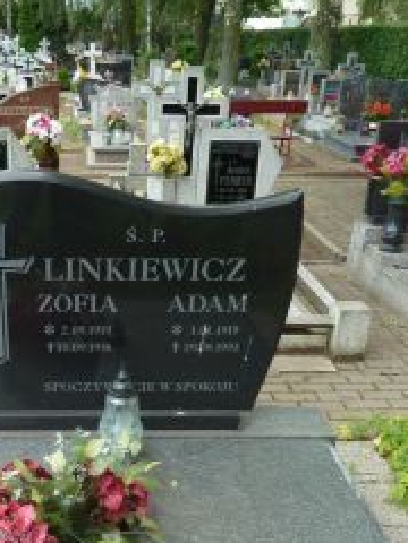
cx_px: 66
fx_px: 786
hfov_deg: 28.3
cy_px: 534
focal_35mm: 50
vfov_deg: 34.9
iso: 80
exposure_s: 1/60
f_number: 3.3
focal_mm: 4.1
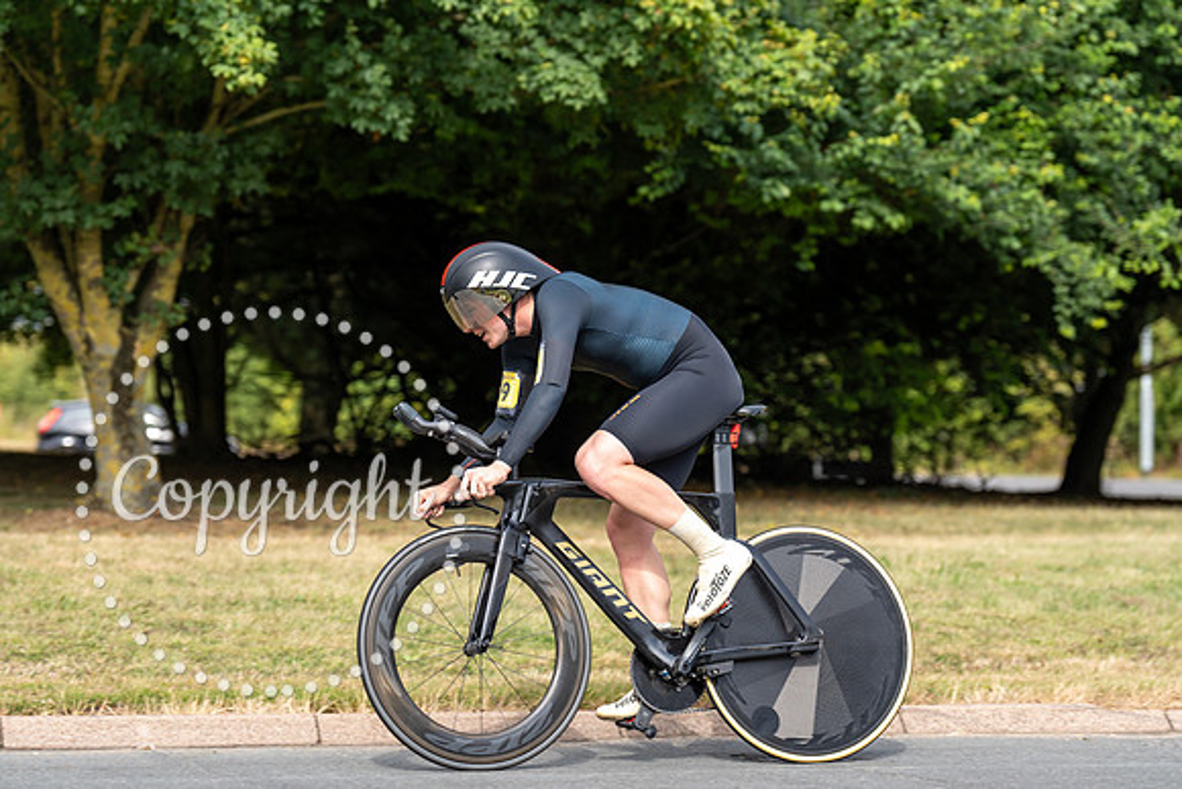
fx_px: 3728
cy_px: 394
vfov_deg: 12.1
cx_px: 591
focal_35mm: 114
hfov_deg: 18.0
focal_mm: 111
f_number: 3.5
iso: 125
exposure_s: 1/1000
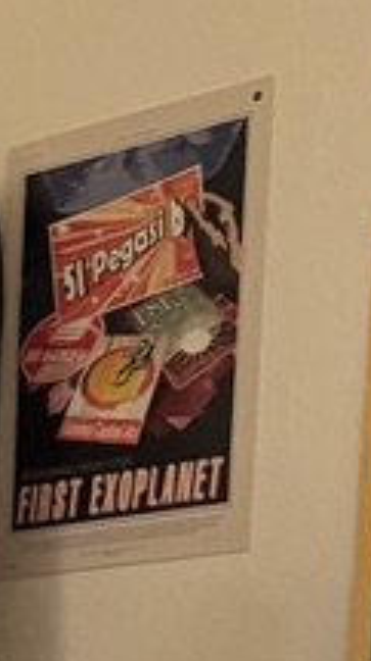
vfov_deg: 14.9
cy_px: 1218
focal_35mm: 124
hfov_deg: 8.8
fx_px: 2175
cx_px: -524
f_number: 1.78
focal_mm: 6.76
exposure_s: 1/30
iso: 1000
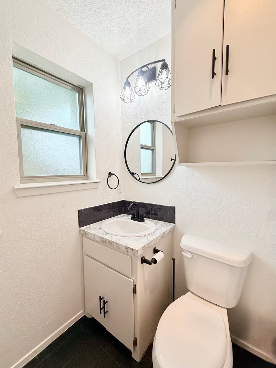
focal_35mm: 14
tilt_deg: -4.3
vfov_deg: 102.1
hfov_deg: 85.7
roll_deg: +3.0
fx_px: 149
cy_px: 184
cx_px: 138
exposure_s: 1/120
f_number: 2.2
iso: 100
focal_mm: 2.22
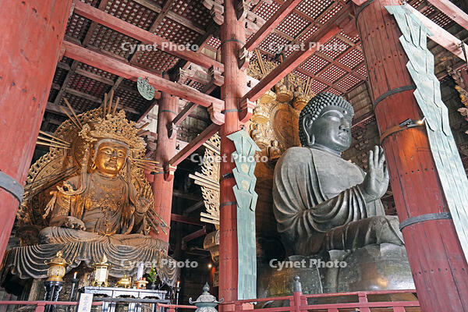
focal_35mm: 30
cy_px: 156
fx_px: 390
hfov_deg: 61.9
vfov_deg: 43.6
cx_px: 234
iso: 2000
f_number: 3.2
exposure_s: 1/60
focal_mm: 30
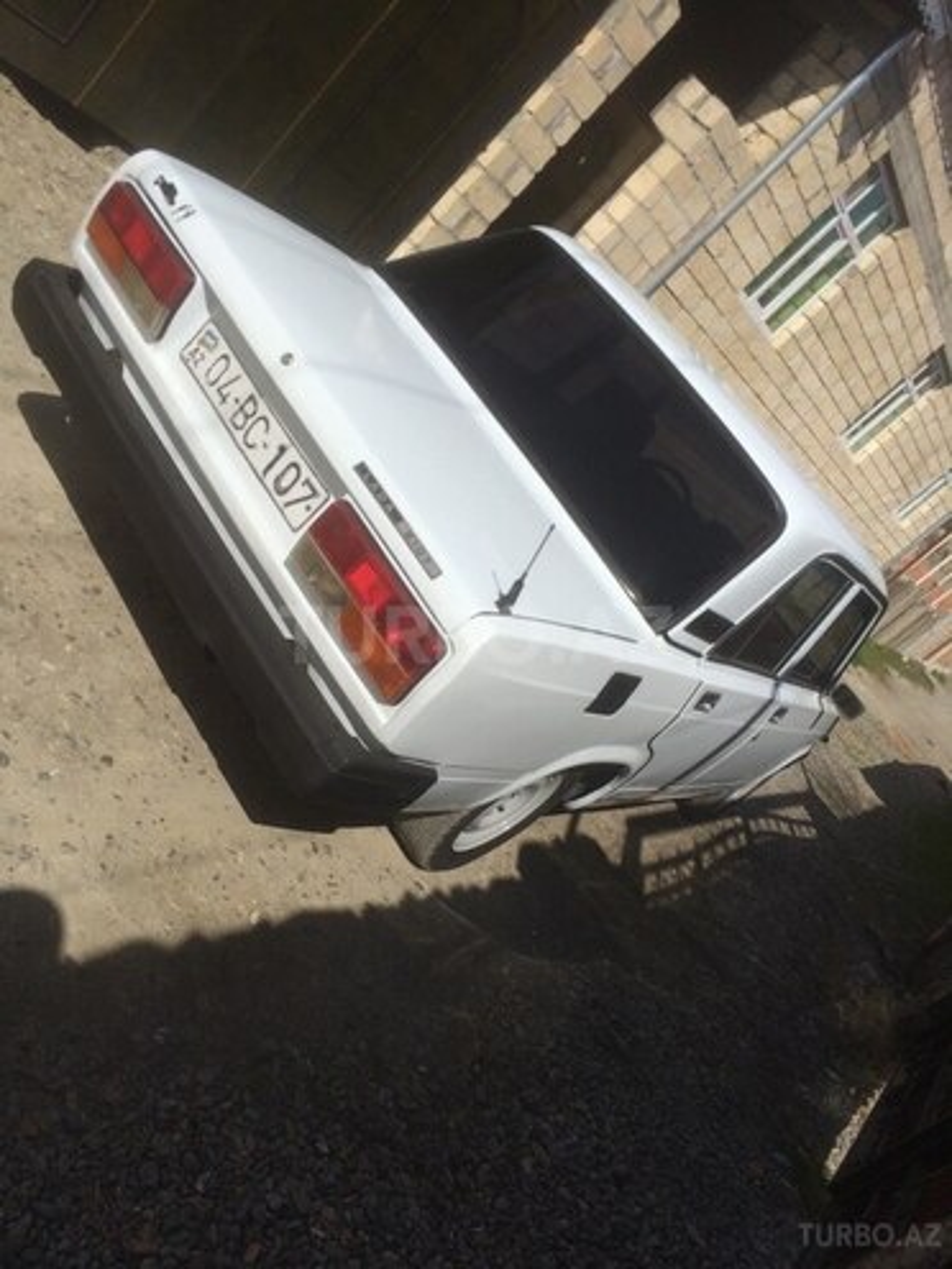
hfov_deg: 48.2
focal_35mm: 29
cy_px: 634
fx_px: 1063
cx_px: 476
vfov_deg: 61.7
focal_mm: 4.15
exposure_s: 1/4566
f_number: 2.2
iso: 32
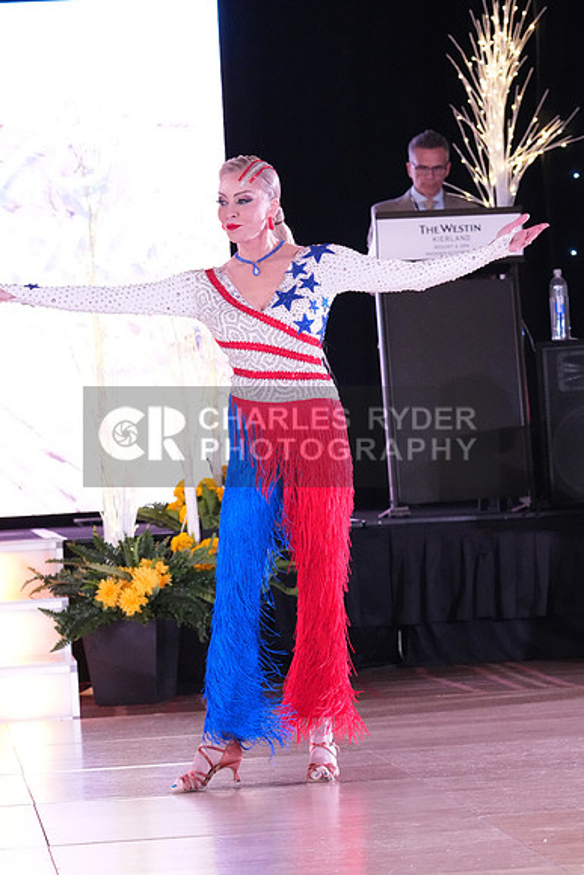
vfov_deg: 14.5
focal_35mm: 141
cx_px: 292
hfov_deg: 9.7
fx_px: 3429
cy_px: 438
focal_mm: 94
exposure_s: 1/250
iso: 6400
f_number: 5
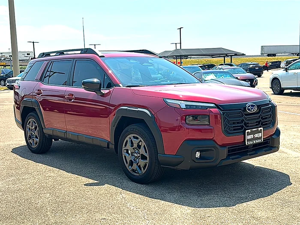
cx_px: 150
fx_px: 321
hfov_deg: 50.1
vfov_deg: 38.7
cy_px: 112
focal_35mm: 37
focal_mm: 6.86
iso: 80
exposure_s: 1/4808
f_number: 1.78
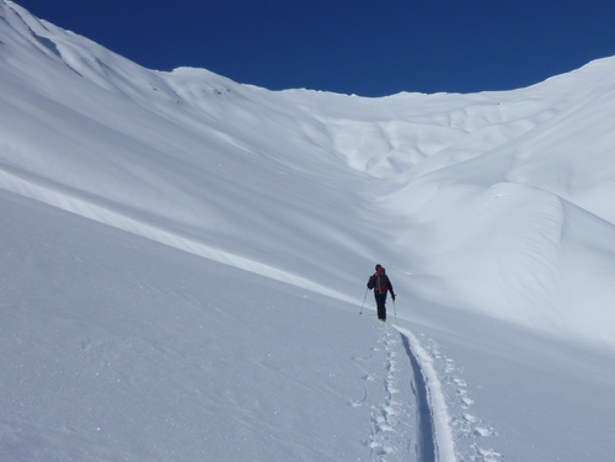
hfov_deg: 45.9
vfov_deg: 35.2
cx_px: 422
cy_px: 121
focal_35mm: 40
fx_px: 711
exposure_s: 1/320
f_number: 10
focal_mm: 4.5
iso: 80
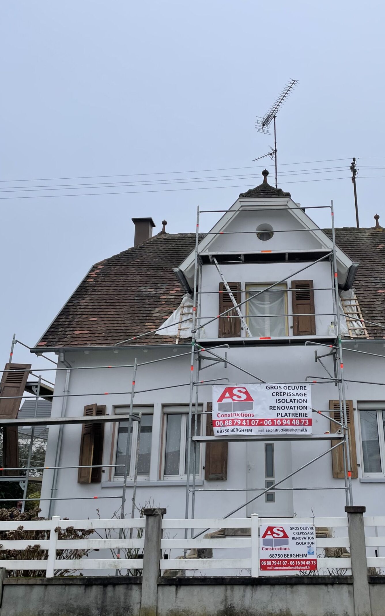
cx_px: 258
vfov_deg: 58.1
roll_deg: +0.7
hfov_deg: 37.9
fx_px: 554
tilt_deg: +21.7
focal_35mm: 33
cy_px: 286
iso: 32
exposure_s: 1/790
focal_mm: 4.2
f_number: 1.6
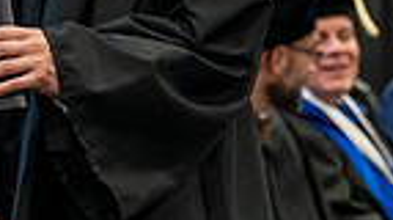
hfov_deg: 5.9
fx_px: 3767
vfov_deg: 3.3
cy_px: -98
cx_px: -327
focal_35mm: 362
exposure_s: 1/200
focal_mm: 85
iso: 4000
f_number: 4.5
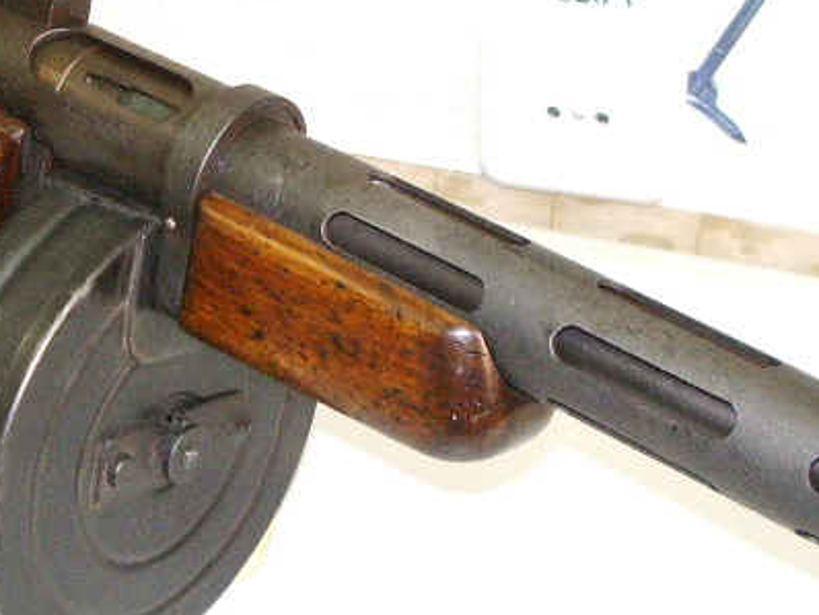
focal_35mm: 90
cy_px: 354
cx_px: 218
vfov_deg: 16.4
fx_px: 2131
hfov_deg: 21.6
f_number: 2.6
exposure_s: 1/40
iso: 400
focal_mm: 5.8
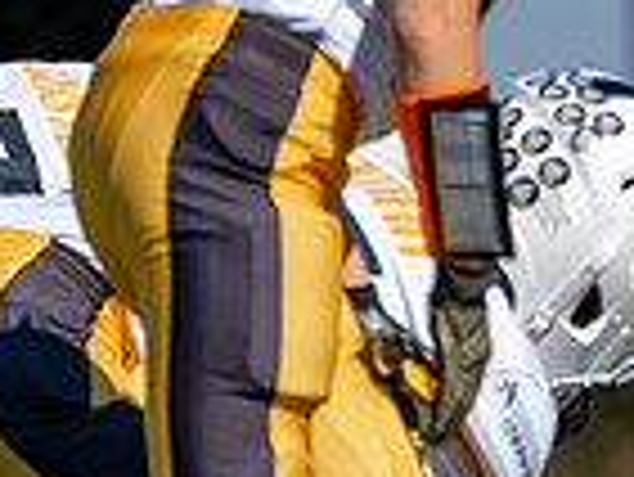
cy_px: -30
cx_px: 1099
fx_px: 30777
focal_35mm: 1679
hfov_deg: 1.2
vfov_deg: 0.9
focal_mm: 373
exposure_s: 1/2500
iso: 250
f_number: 5.6
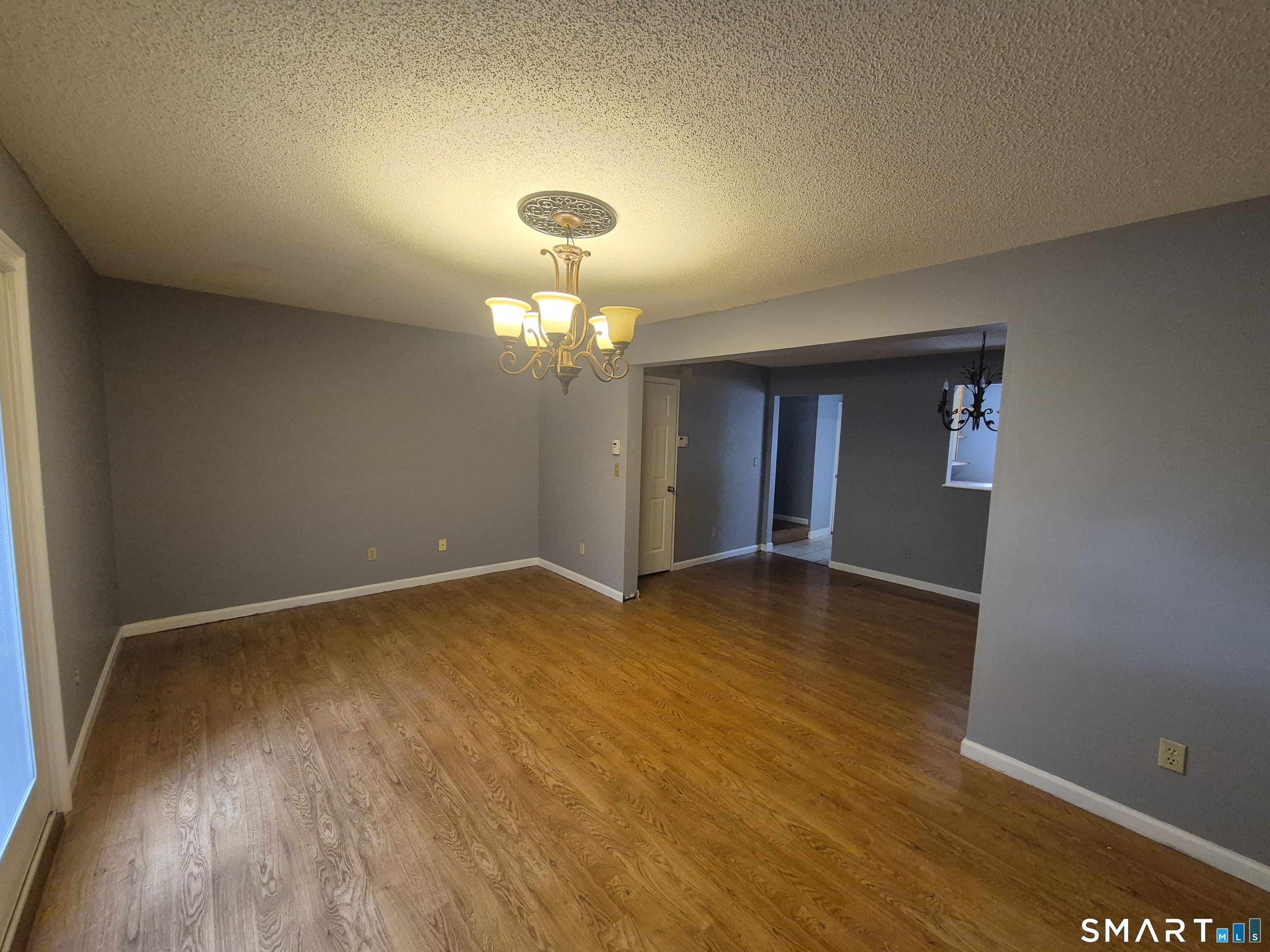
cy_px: 476
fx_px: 477
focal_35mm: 13
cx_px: 635
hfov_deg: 106.2
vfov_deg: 89.9
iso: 400
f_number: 2.2
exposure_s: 1/60
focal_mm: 1.74
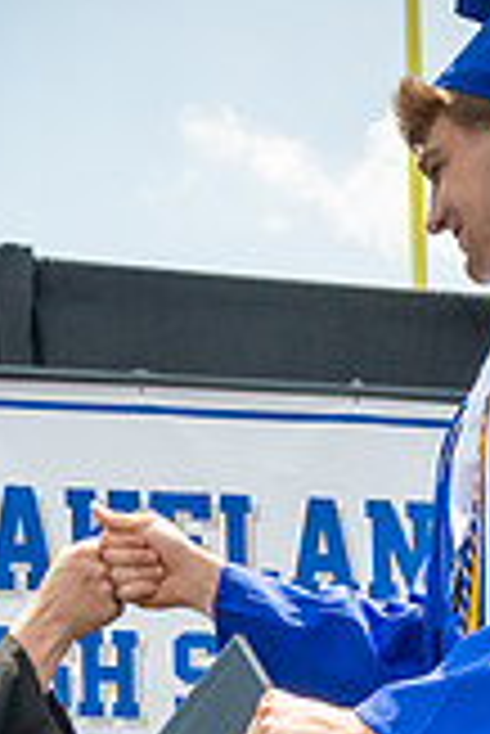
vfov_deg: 14.7
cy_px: 993
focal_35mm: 132
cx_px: 490
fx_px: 2689
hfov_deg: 10.3
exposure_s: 1/800
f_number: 7.1
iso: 200
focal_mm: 20
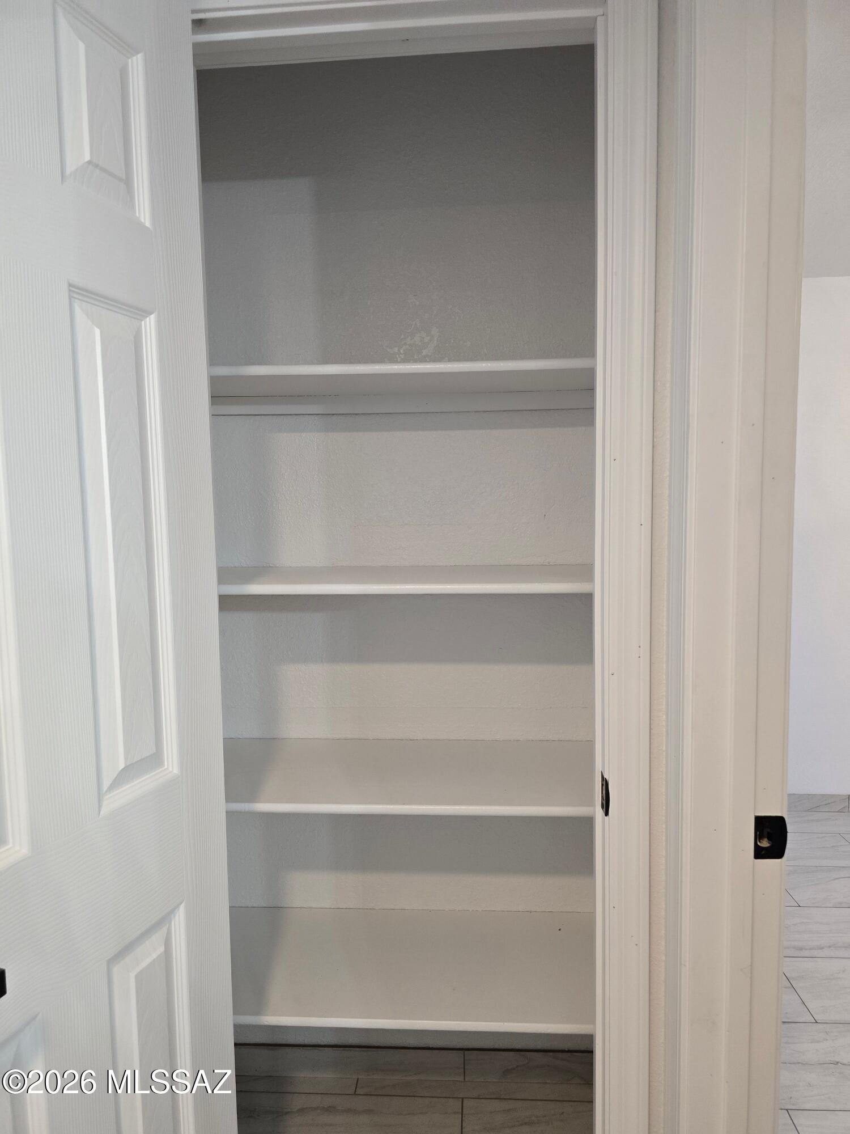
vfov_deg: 73.9
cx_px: 425
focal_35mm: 23
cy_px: 567
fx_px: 753
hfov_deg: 58.9
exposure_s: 1/120
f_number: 1.7
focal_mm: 6.3
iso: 320
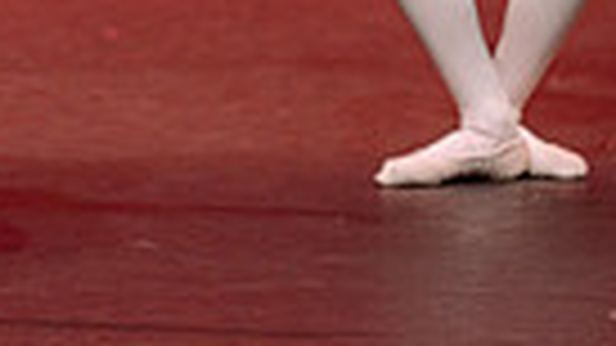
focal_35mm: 895
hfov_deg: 2.4
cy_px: -351
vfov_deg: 1.4
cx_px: -61
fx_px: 14616
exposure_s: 1/500
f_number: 2.8
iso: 1250
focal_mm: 165
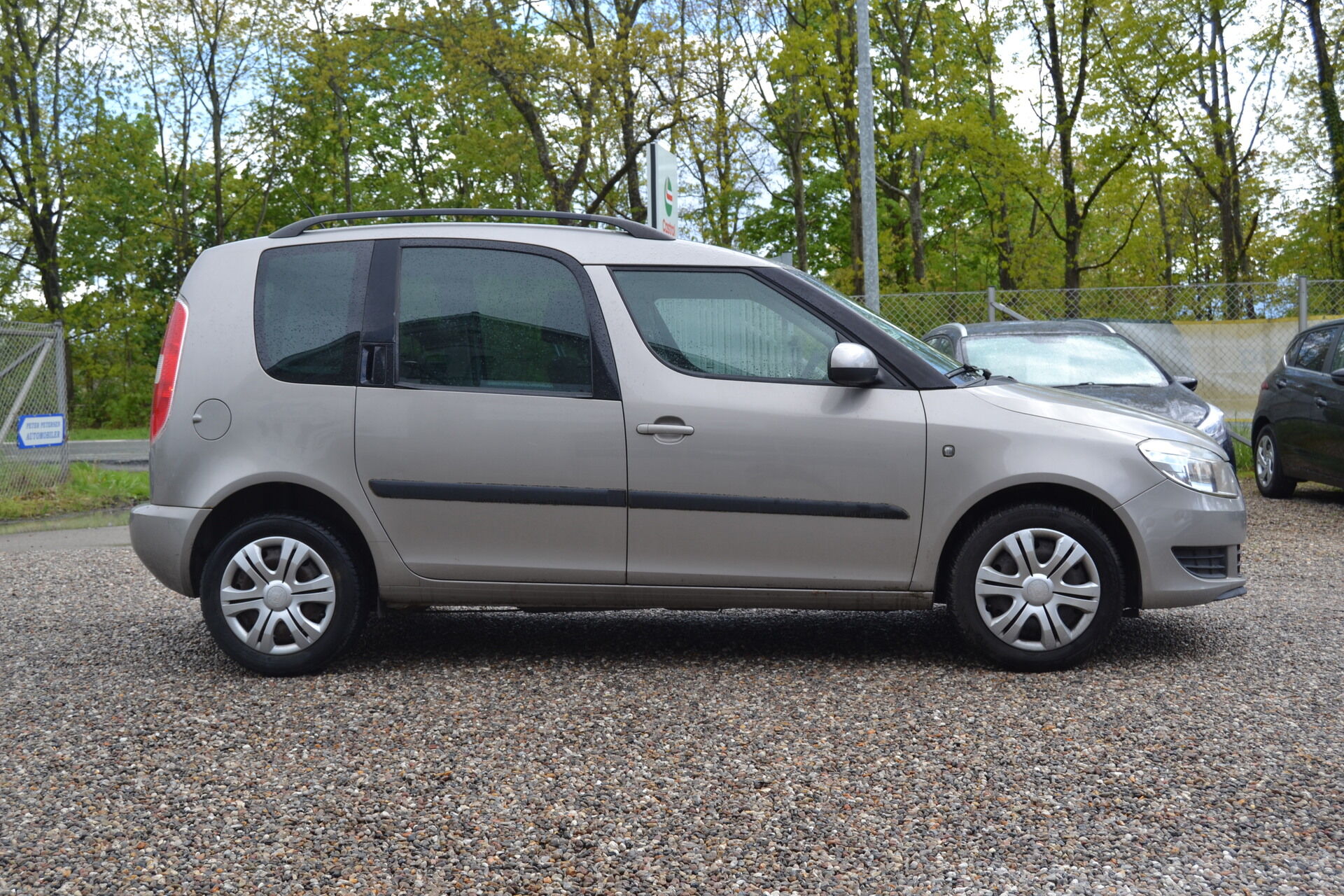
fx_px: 1456
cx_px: 672
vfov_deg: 34.2
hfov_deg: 49.6
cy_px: 448
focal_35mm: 39
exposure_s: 1/200
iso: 100
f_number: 7.1
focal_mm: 26
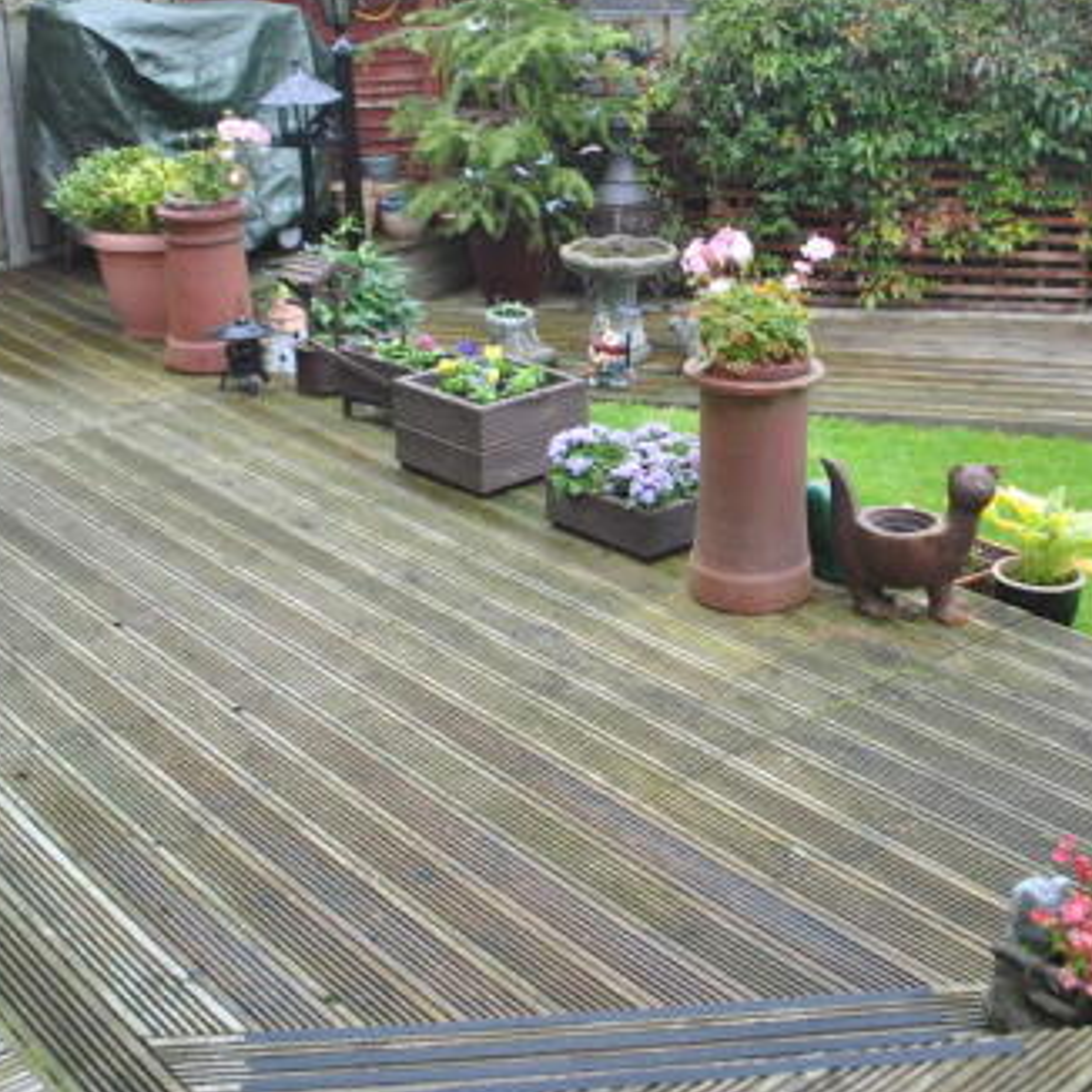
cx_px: 668
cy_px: 387
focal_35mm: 46
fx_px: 1642
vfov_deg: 36.5
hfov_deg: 36.6
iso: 100
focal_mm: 18
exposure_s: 1/50
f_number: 3.5
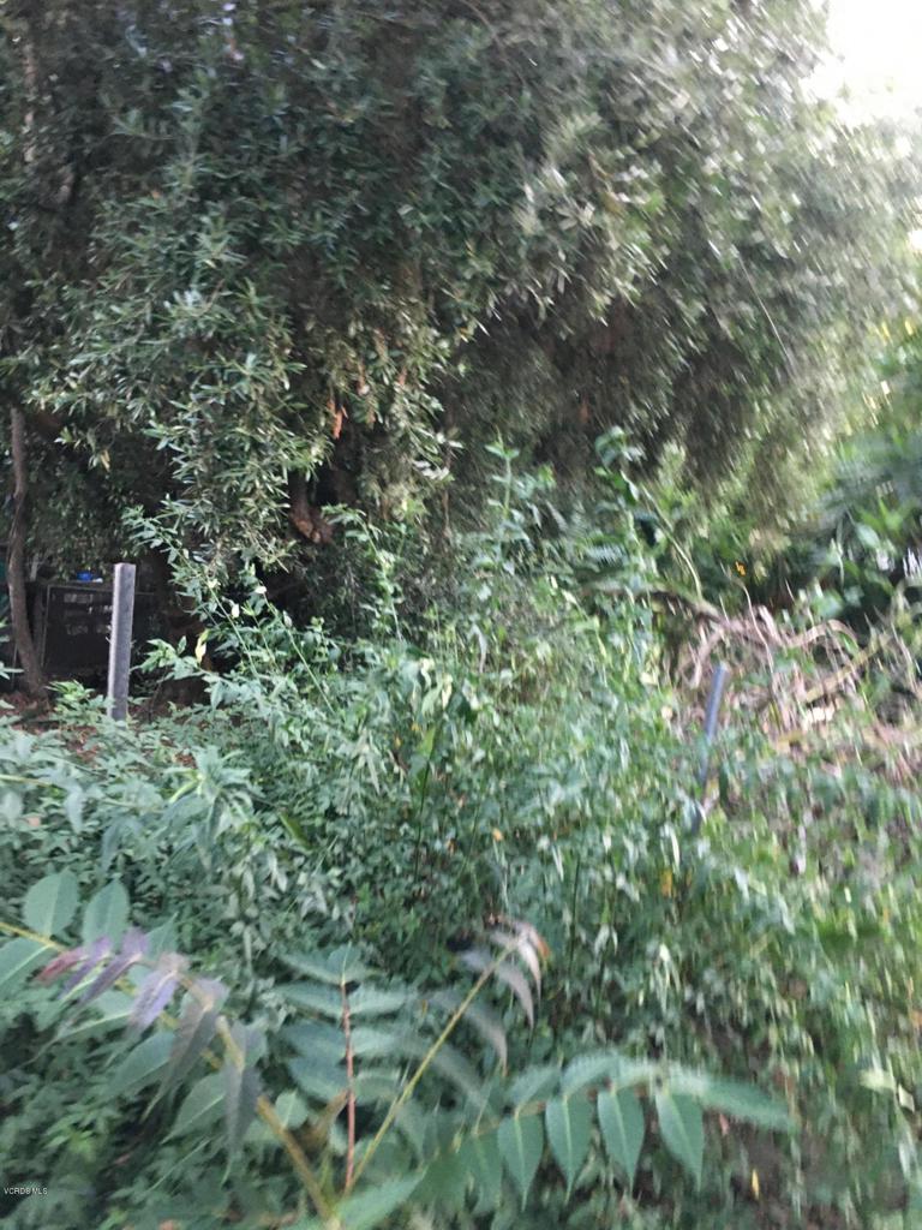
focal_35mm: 29
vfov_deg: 61.7
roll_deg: -2.5
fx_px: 1030
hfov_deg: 48.2
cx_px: 461
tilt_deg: -12.6
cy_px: 615
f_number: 2.2
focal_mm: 4.15
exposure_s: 1/24
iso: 200
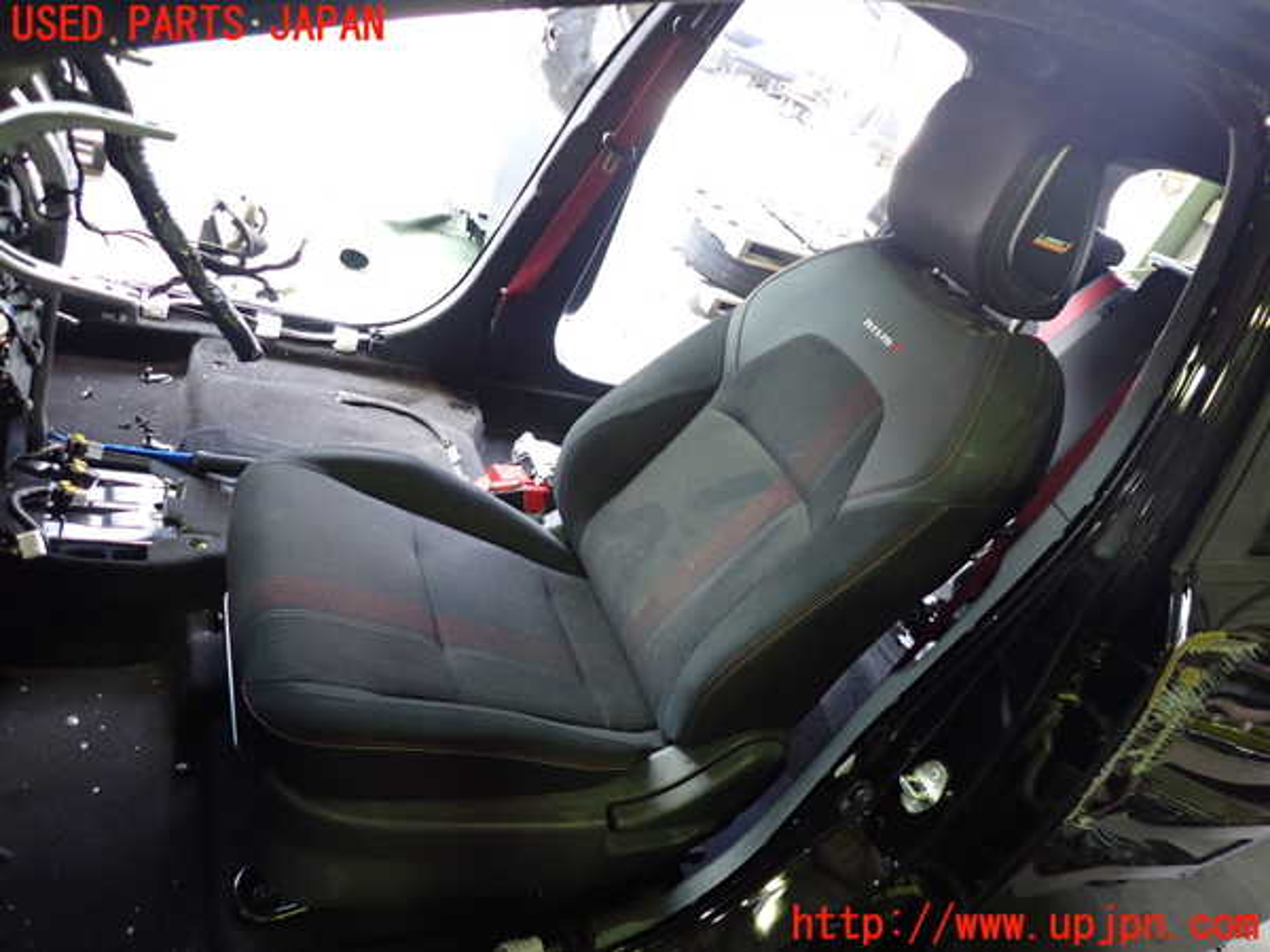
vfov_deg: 54.9
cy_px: 476
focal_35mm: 25
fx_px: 917
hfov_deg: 69.4
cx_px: 635
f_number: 2
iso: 320
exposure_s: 1/30
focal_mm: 4.5
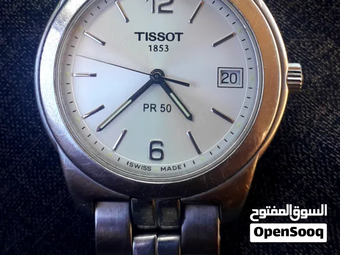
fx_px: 265
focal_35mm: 27
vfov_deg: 51.4
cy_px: 128
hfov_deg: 65.3
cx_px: 170
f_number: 1.9
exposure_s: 1/100
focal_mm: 3.6
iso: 50
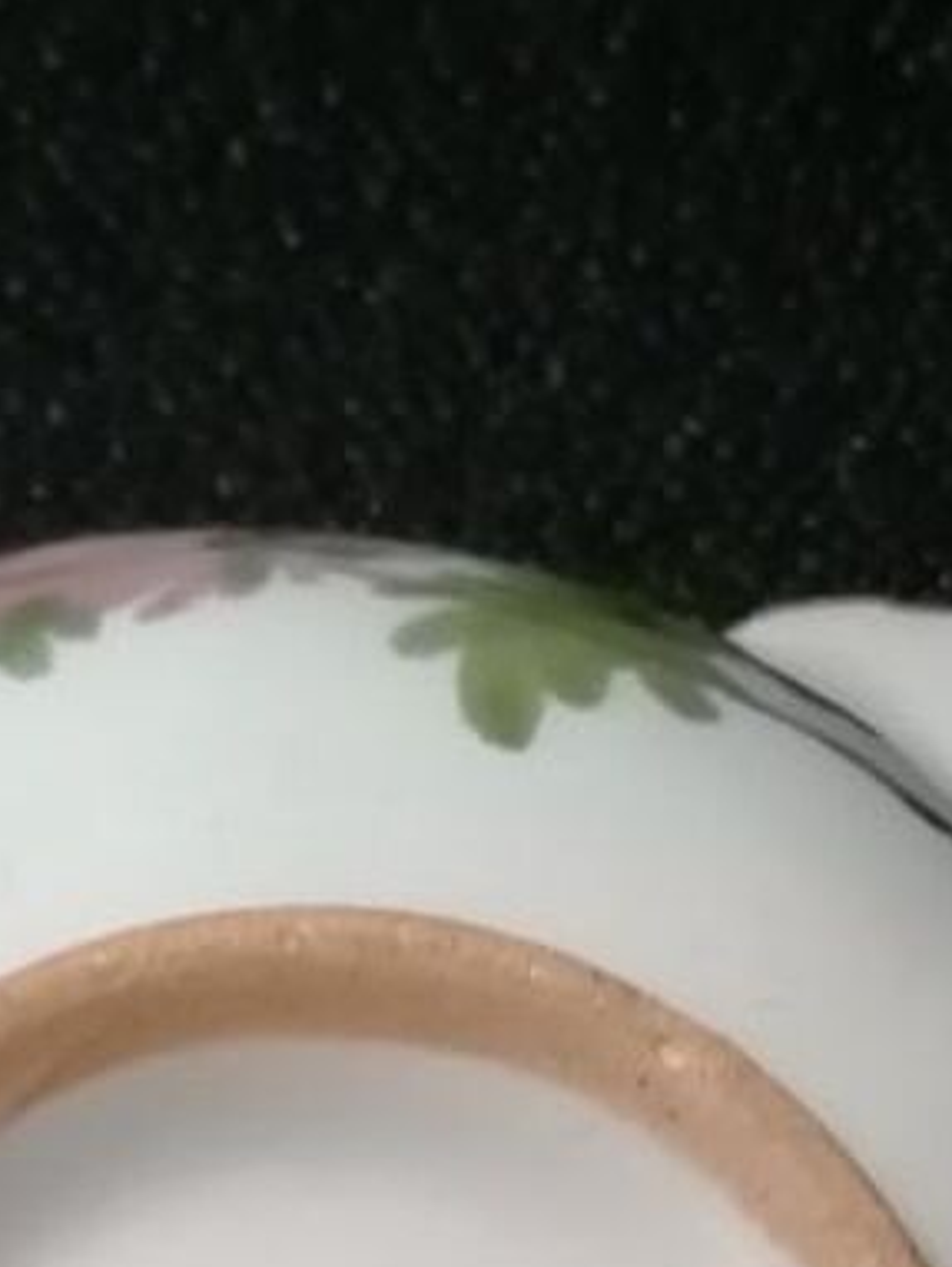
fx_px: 5494
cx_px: 305
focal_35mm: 150
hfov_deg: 9.9
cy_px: 1670
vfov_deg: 12.7
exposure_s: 1/20
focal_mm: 4.75
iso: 500
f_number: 1.8
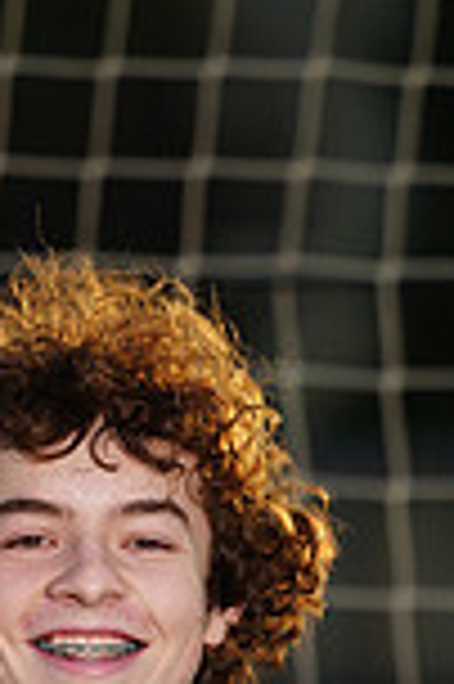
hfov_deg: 1.1
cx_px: 20
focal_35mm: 1236
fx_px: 23433
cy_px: 1174
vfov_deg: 1.7
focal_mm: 324
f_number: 7.1
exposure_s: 1/200
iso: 100
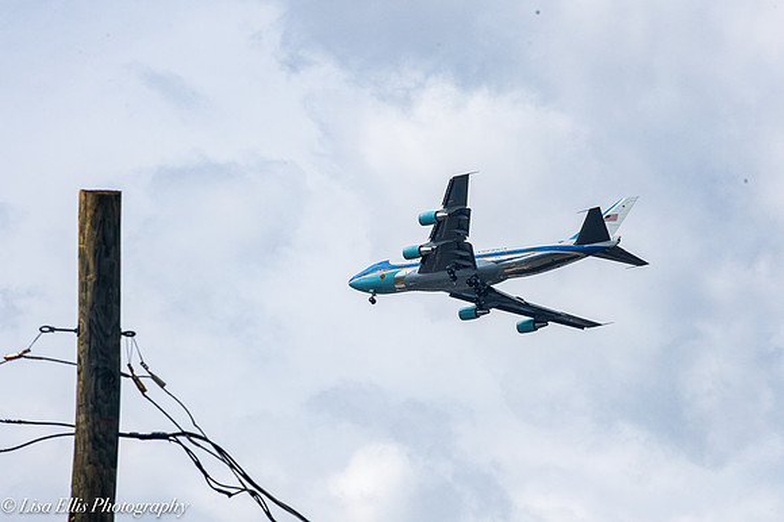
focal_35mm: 240
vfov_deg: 5.7
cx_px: 392
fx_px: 5223
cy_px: 261
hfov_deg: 8.6
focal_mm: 200
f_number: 22
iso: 1000
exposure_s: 1/1000
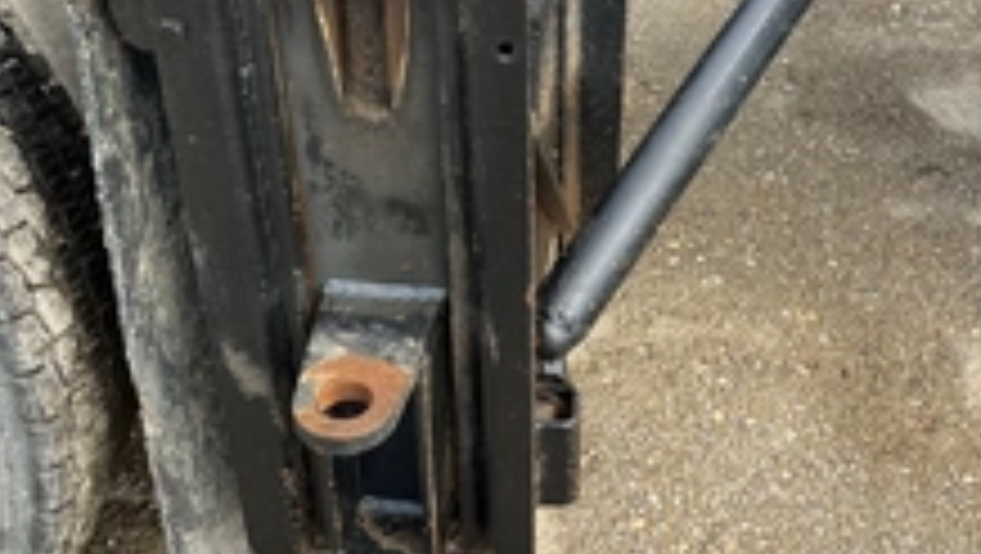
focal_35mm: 52
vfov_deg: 23.1
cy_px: 207
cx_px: 612
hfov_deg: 39.6
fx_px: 1354
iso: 40
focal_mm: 5.1
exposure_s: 1/266
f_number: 1.6
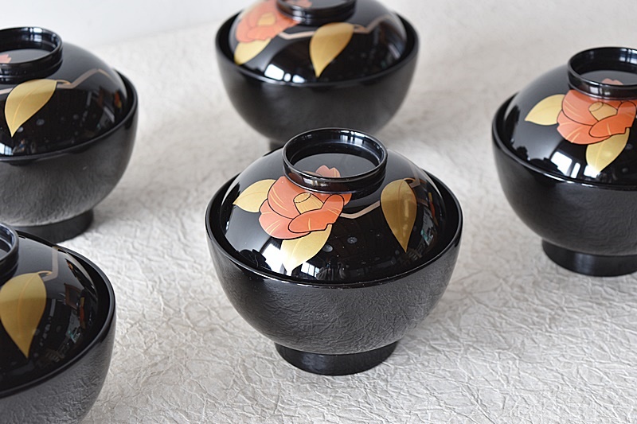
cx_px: 318
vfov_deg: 16.5
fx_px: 1459
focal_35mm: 82
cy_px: 212
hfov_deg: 24.6
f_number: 5.6
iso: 400
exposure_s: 1/4
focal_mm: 55
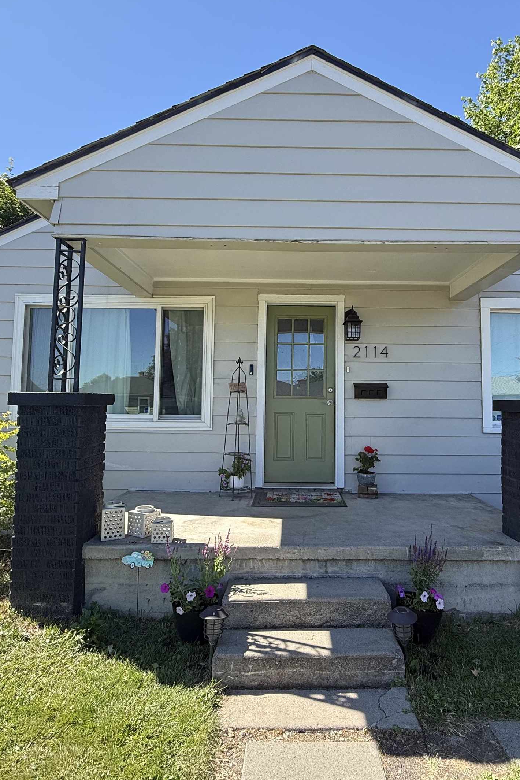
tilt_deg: +4.9
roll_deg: -0.2
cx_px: 300
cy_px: 371
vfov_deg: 81.2
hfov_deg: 59.2
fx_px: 455
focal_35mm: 21
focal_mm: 2.22
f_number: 2.2
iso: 50
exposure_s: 1/585
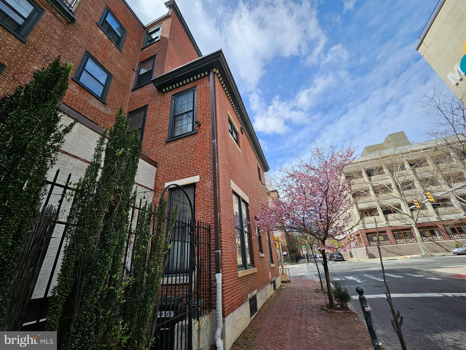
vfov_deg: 89.9
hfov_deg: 106.2
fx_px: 175
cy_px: 175
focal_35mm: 13
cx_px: 233
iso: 32
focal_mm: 1.7
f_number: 2.2
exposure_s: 1/734
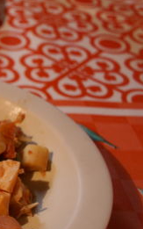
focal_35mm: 84
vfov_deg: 24.6
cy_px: 148
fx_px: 524
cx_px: -193
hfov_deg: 12.4
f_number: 3.5
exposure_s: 1/8
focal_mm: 18
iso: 400
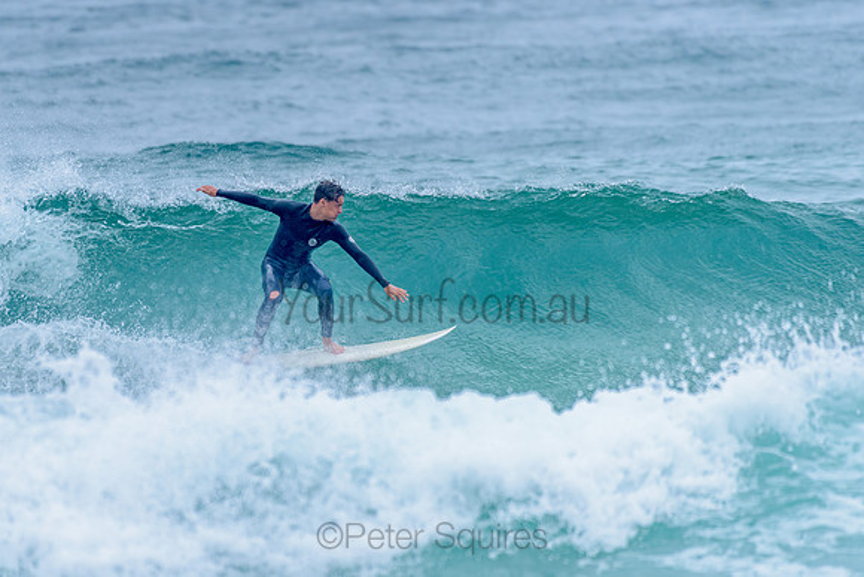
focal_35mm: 628
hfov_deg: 3.3
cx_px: 343
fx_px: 15069
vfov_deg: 2.2
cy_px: 229
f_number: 5.6
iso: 800
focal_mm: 500
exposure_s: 1/2000
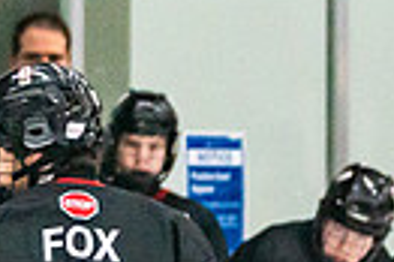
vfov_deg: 1.4
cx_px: 422
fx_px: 10494
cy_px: 692
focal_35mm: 960
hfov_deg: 2.2
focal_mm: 142
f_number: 2.8
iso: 3200
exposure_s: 1/1250
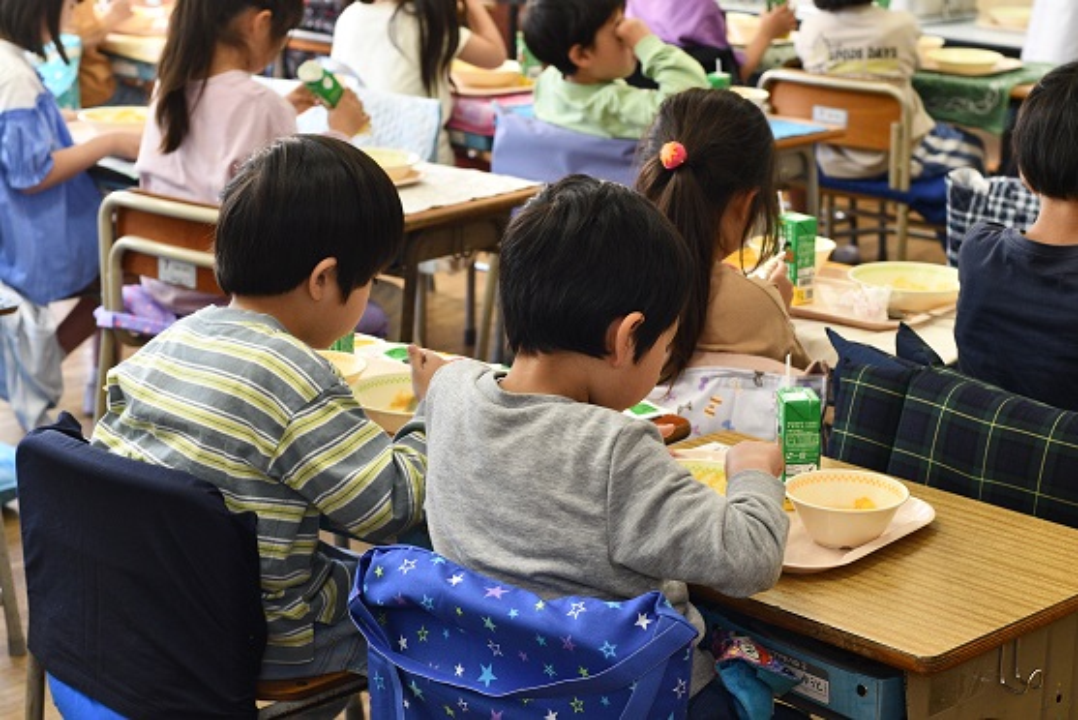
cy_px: 360
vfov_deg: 18.2
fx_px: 2247
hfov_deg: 27.0
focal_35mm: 75
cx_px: 539
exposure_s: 1/100
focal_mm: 50
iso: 1600
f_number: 5
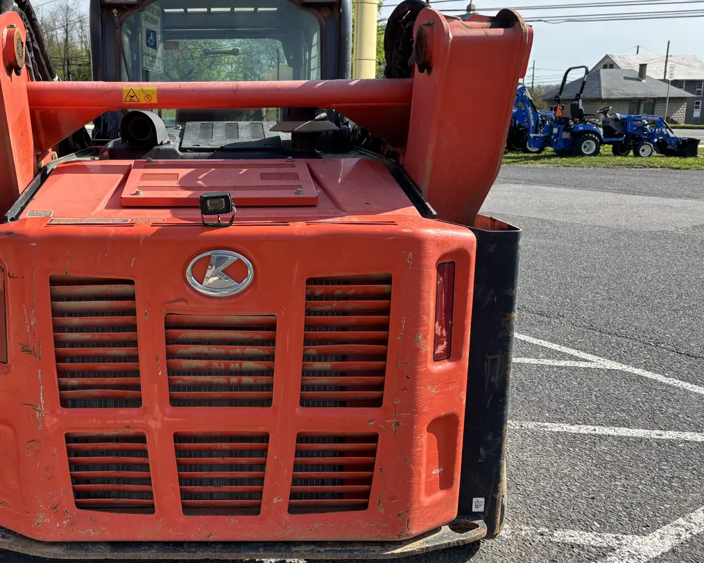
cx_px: 215
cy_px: 266
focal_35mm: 36
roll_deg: +1.9
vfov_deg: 41.1
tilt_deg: -13.4
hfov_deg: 49.1
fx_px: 750
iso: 50
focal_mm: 5.96
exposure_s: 1/1522
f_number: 1.6
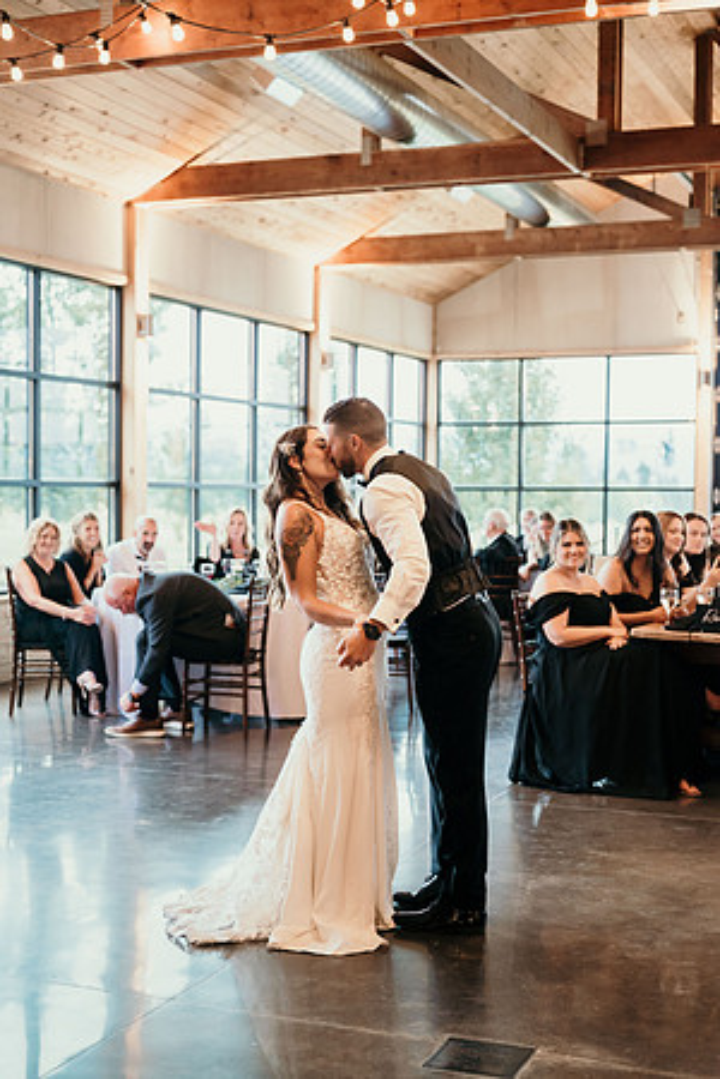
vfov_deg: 39.6
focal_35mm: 50
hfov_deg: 27.0
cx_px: 360
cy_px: 540
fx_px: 1500
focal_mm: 50
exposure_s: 1/100
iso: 1250
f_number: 2.8
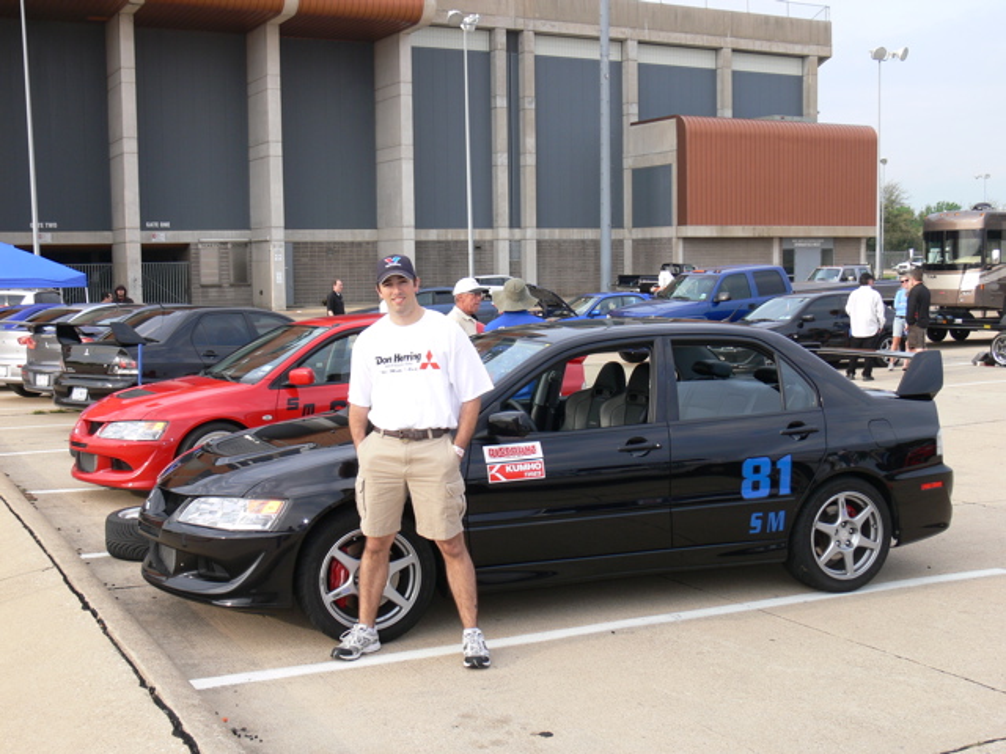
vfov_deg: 34.3
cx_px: 503
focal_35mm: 42
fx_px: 1221
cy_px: 377
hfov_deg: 44.8
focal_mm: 8.9
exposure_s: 1/125
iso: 80
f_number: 4.5
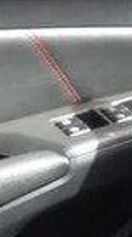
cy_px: 48
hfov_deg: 6.8
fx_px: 894
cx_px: 509
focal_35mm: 143
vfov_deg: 15.0
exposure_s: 1/149
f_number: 1.7
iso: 40
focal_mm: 3.71
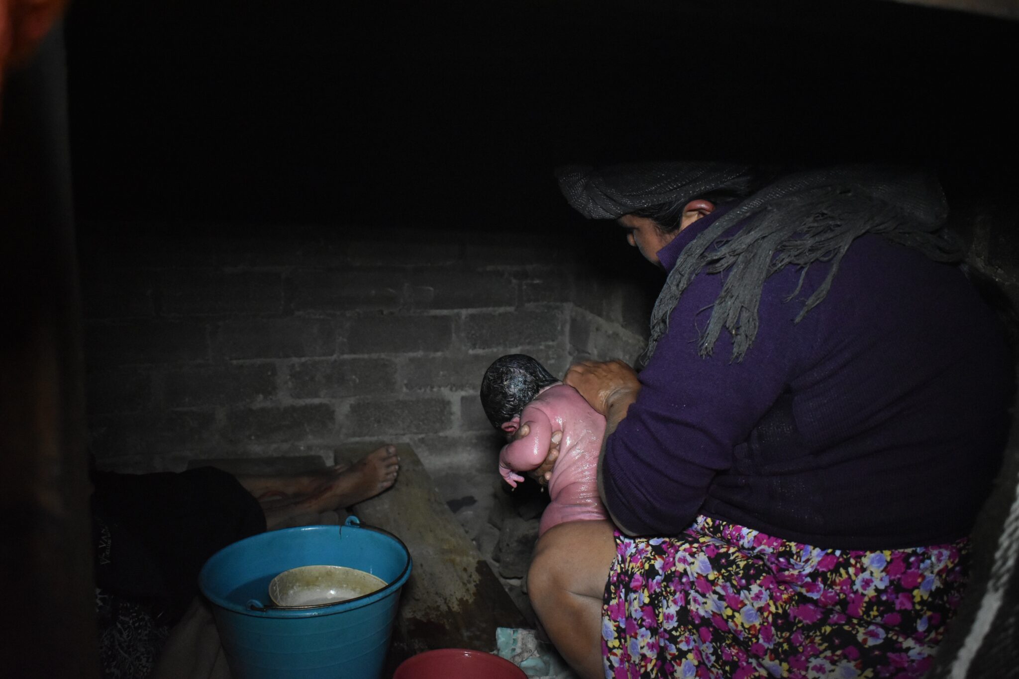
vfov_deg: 40.0
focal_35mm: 33
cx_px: 510
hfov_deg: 57.2
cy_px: 340
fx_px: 934
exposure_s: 1/60
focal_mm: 22
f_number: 3.8
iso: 3200
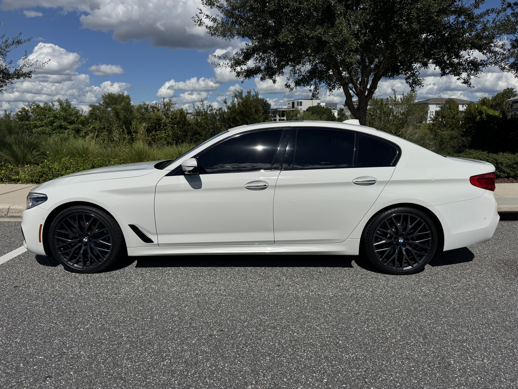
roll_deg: -0.1
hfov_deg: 71.6
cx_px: 259
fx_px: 359
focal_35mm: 24
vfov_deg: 56.8
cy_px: 194
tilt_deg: -12.8
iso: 64
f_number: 1.78
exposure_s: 1/12346
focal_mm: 6.76
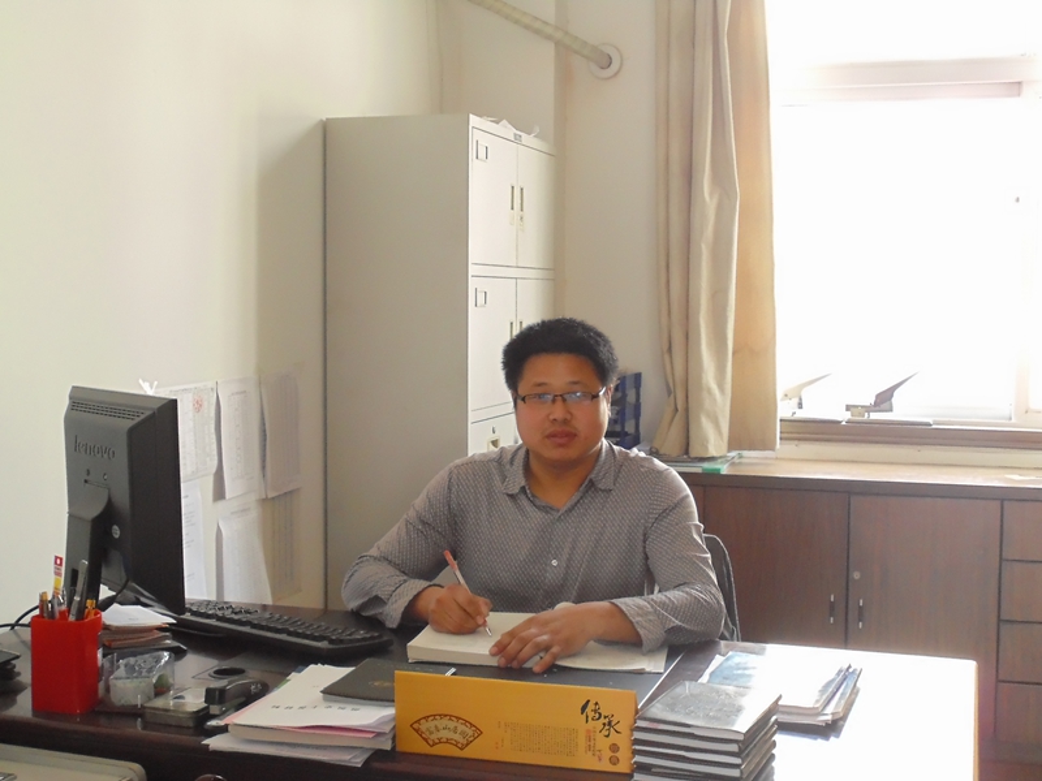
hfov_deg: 38.9
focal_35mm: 49
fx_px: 1475
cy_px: 390
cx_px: 521
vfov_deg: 29.7
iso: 400
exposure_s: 1/30
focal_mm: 8.9
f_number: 4.8
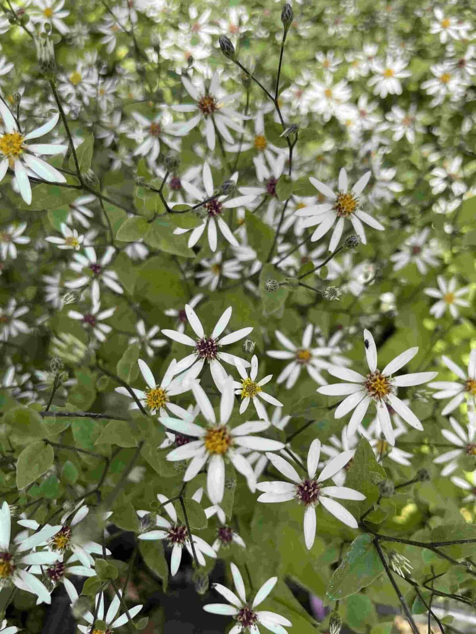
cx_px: 238
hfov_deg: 53.1
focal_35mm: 26
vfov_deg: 67.3
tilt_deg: -48.1
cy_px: 317
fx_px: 477
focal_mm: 4.2
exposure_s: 1/812
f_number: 1.6
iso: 32
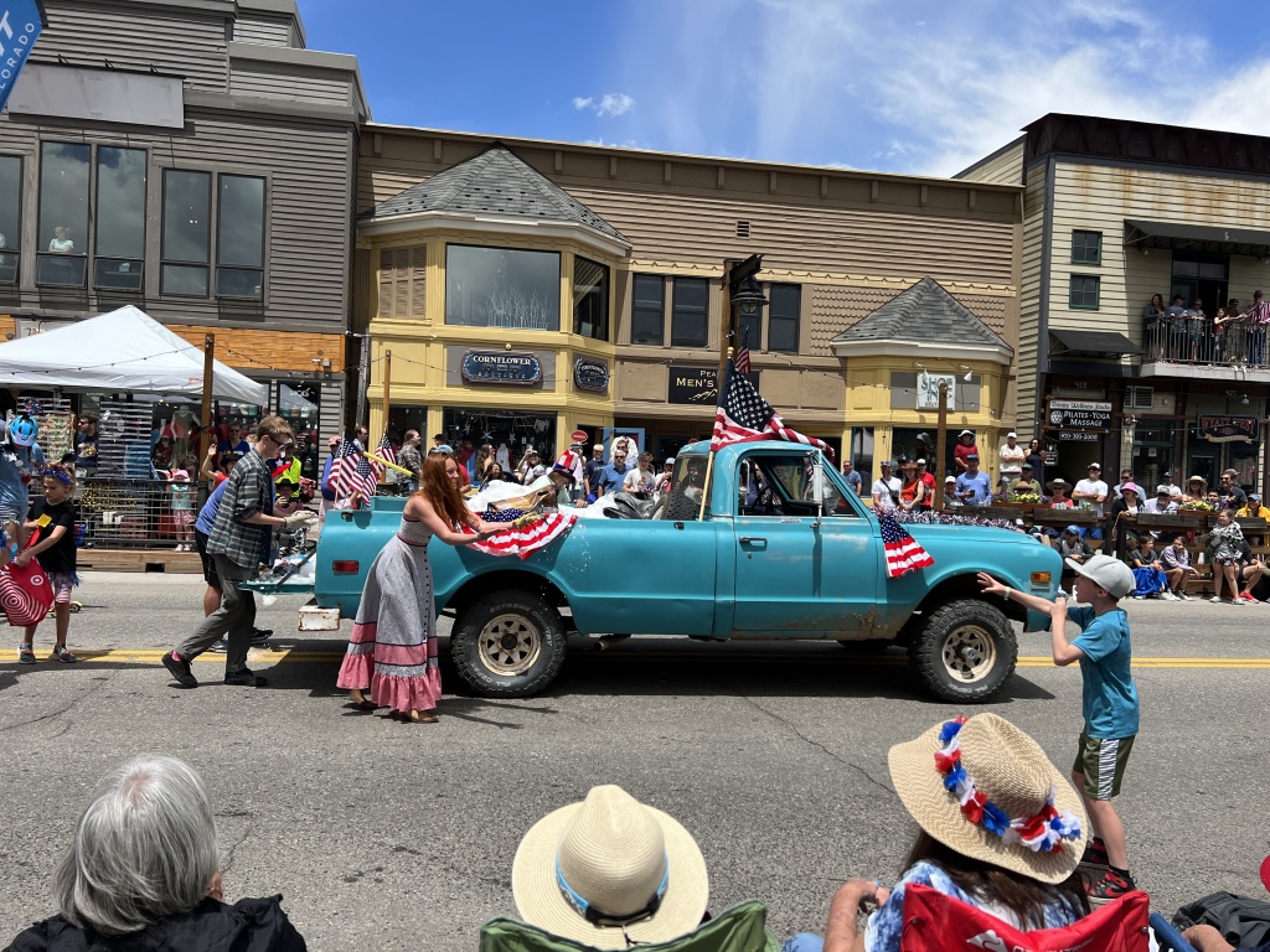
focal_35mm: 26
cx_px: 635
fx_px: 954
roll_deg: -1.9
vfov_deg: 53.1
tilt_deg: -0.8
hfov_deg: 67.3
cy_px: 476
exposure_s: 1/4115
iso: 50
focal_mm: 5.7
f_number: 1.5
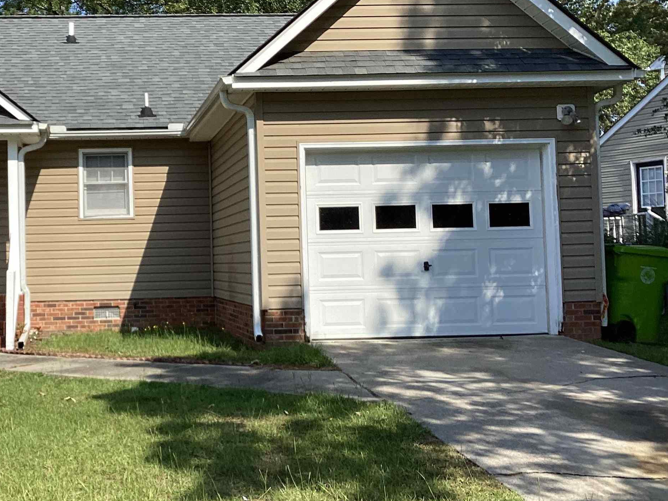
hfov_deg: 36.4
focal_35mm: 51
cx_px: 145
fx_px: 984
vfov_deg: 28.5
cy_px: 213
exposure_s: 1/1274
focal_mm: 3.3
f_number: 2.4
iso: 25
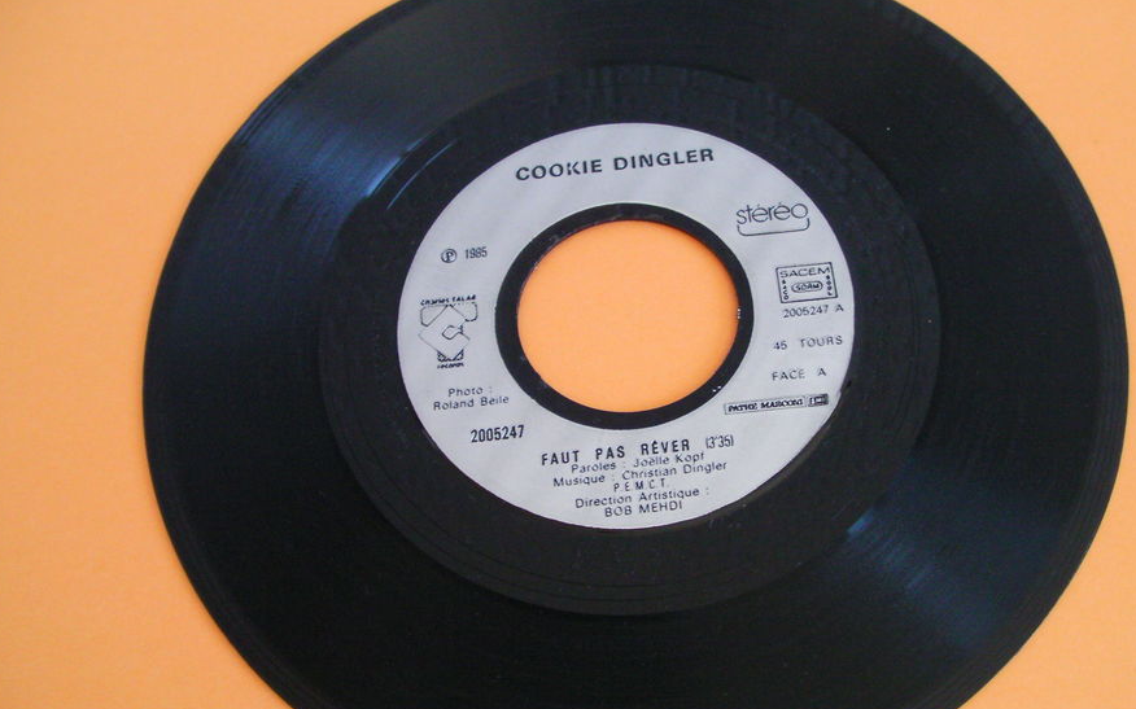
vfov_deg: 27.9
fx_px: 1424
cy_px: 406
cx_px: 608
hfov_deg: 43.5
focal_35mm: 46
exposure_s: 1/28.3
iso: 200
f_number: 3.5
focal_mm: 6.3
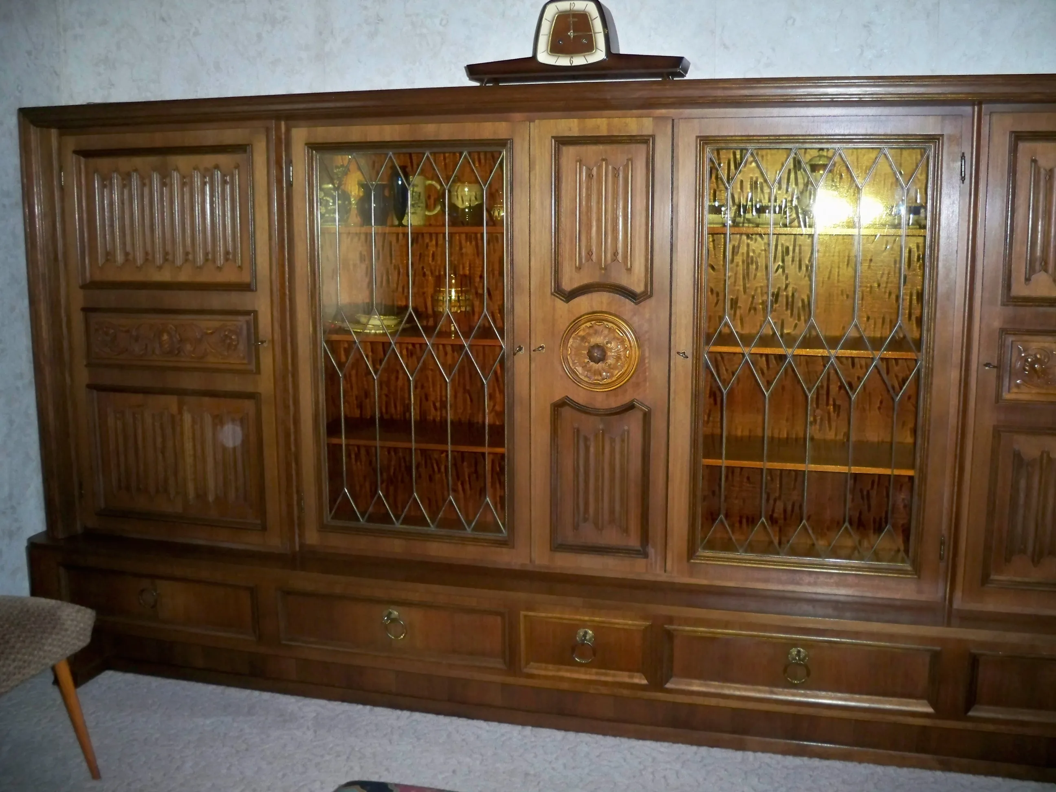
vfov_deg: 40.7
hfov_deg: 52.6
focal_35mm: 35
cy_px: 396
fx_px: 1068
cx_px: 528
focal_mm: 6.3
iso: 320
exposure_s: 1/60
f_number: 3.1
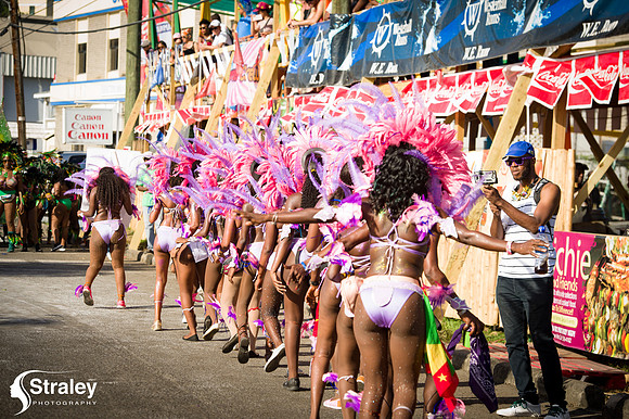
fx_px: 1921
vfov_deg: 12.4
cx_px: 314
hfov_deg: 18.6
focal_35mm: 110
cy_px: 210
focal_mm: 110
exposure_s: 1/200
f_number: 6.3
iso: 100
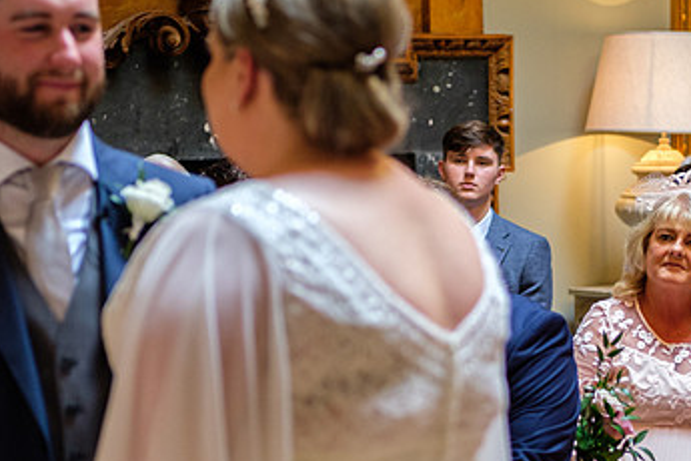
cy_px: 307
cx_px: 499
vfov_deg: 10.1
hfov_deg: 15.0
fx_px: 2610
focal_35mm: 136
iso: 2500
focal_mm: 50
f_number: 2
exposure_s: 1/160
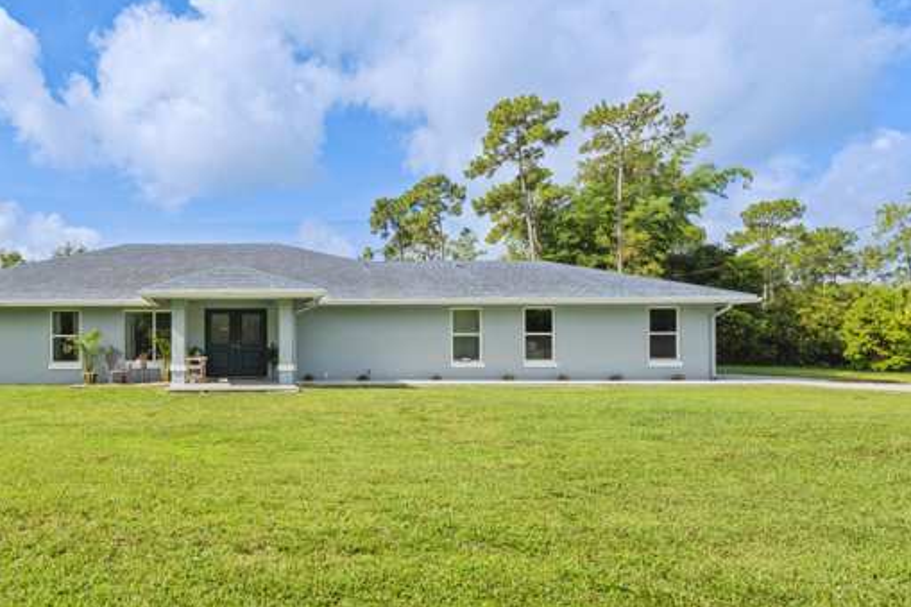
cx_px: 227
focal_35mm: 22
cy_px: 373
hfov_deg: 73.1
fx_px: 557
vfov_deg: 56.6
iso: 250
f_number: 9
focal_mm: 14
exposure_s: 1/160
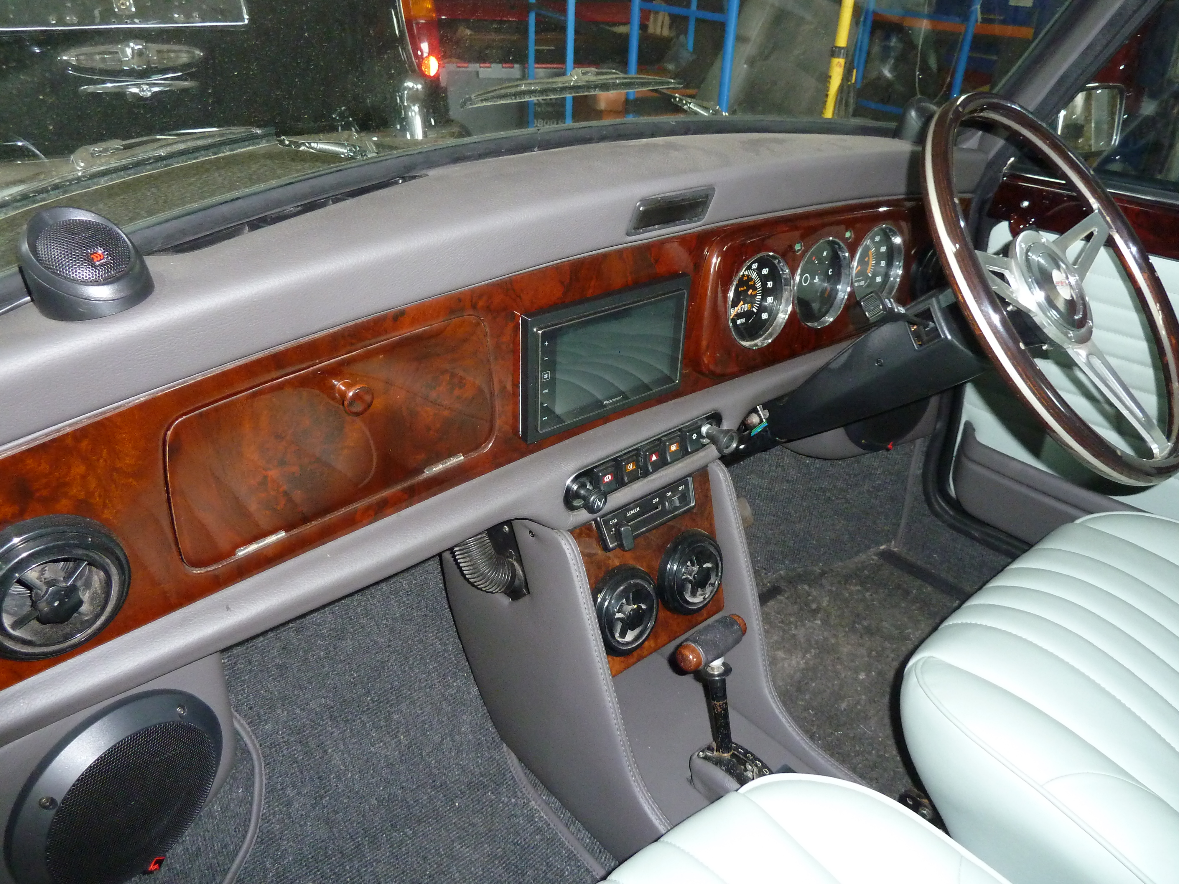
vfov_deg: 54.9
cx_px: 590
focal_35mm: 25
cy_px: 442
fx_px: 851
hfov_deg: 69.4
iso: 320
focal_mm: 4.1
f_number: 3.3
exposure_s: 1/15
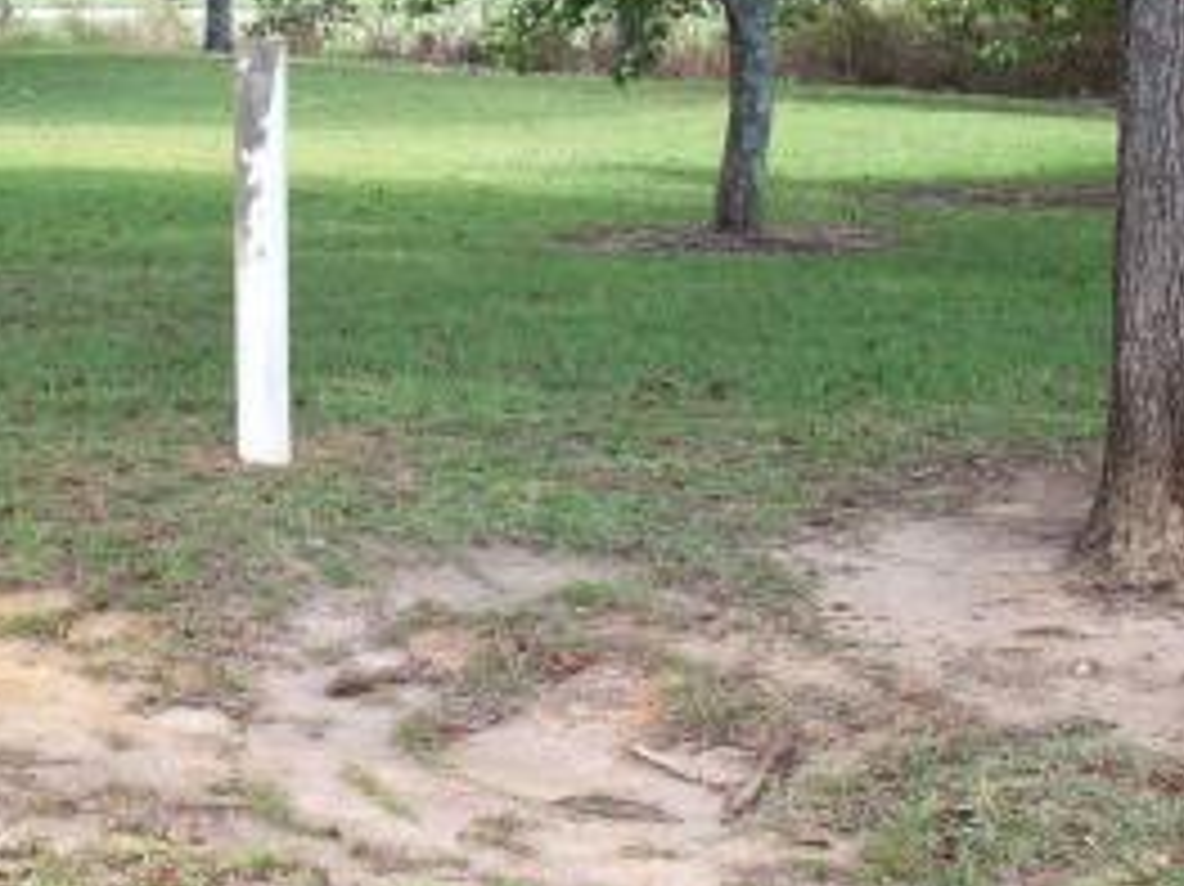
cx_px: 252
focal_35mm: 90
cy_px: 148
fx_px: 3077
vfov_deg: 16.3
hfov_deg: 21.5
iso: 80
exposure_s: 1/136
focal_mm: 6.2
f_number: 2.8
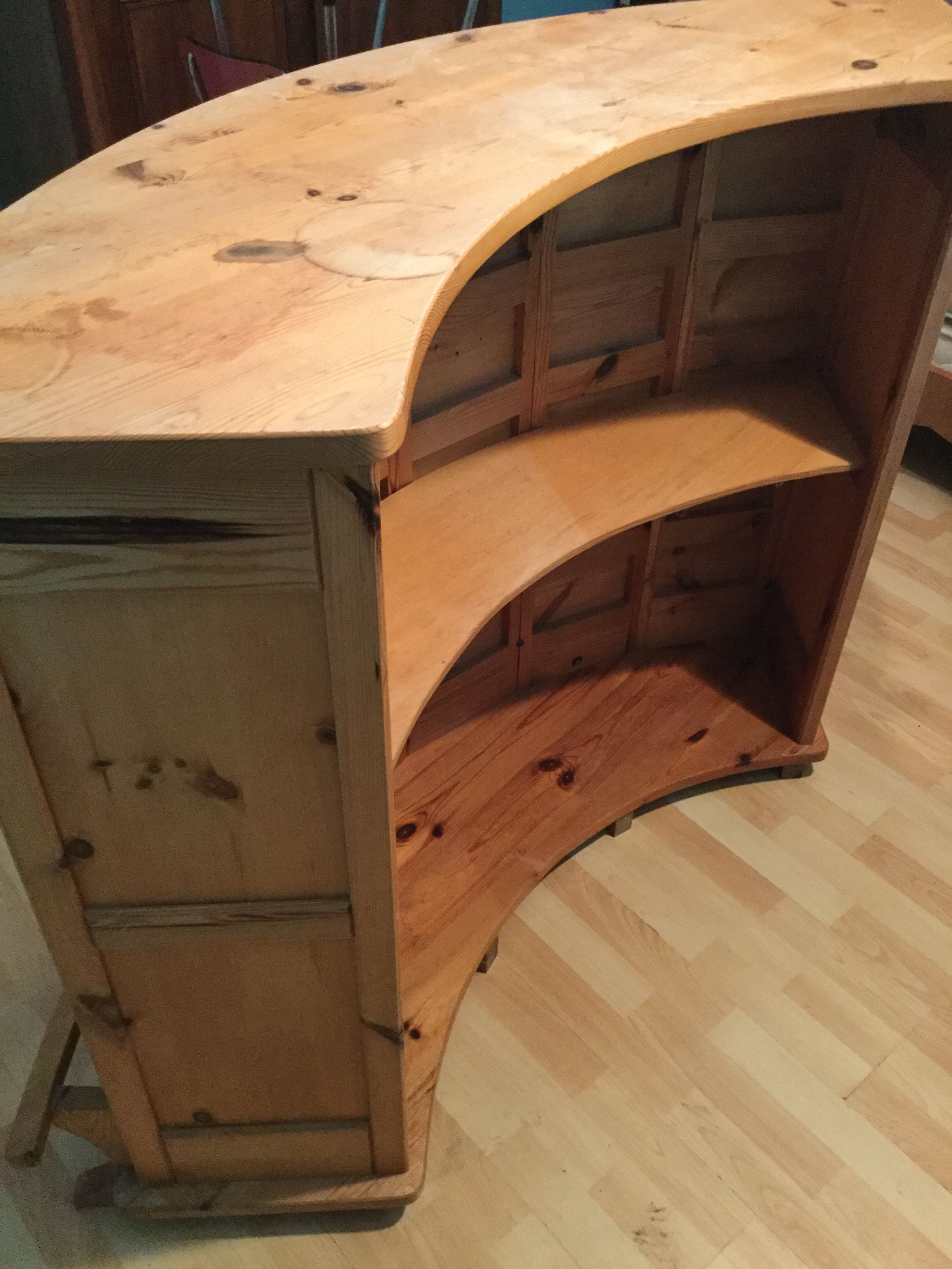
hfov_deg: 45.4
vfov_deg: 58.4
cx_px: 476
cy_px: 634
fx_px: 1137
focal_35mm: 31
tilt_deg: -41.1
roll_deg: +0.5
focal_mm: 3.3
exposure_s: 1/17
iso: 320
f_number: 2.4
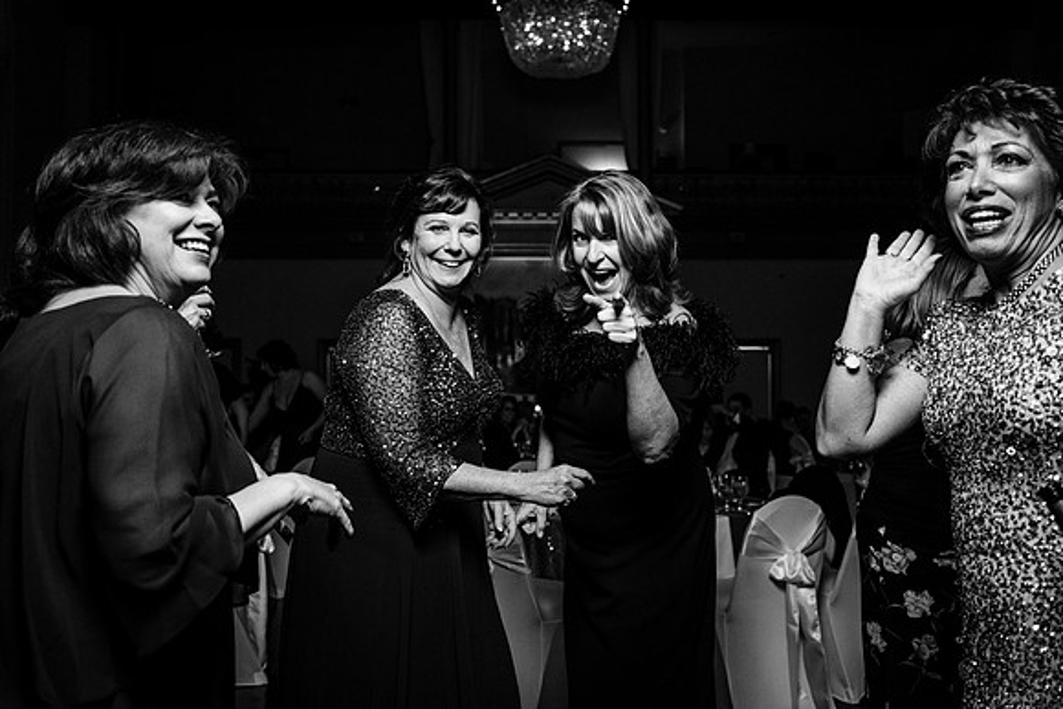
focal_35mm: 35
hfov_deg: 54.2
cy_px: 345
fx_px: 1038
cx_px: 525
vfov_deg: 37.7
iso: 2000
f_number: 4
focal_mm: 33
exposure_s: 1/200
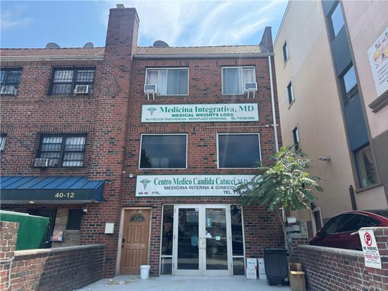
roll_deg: +0.0
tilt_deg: +19.3
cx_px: 194
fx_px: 269
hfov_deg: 71.6
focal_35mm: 24
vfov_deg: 56.8
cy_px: 146
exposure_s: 1/1721
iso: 80
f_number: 1.78
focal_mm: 6.76
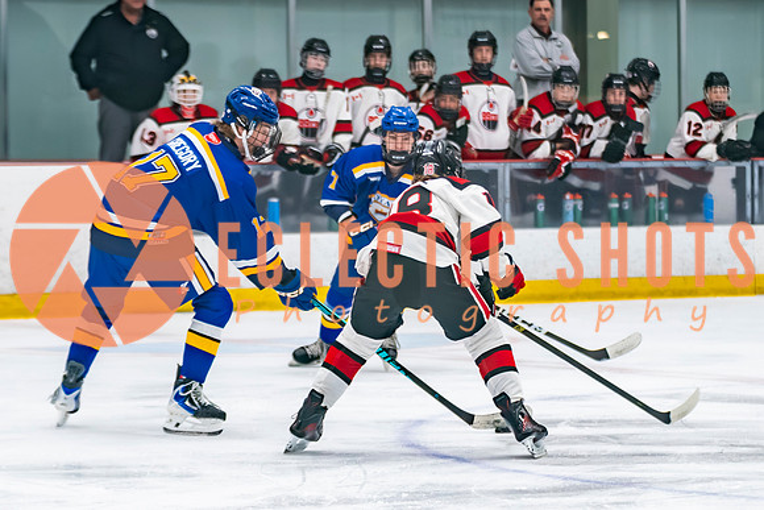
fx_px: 4416
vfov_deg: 6.6
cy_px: 283
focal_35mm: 208
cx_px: 382
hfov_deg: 9.9
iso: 1600
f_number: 2.8
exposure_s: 1/640
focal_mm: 105
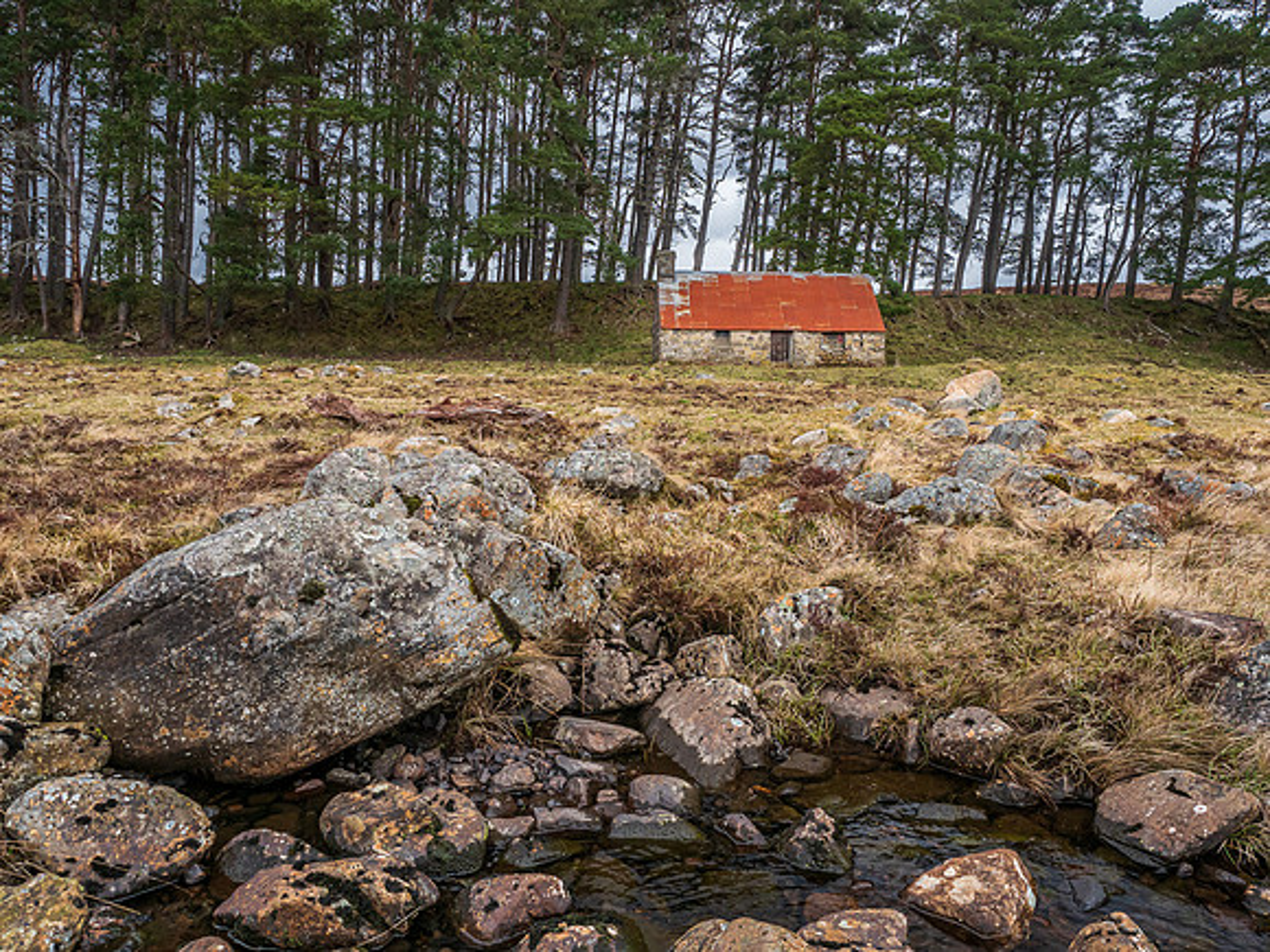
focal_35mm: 24
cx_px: 635
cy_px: 476
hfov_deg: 71.2
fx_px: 887
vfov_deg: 56.4
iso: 400
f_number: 7.1
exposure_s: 1/80
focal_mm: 12
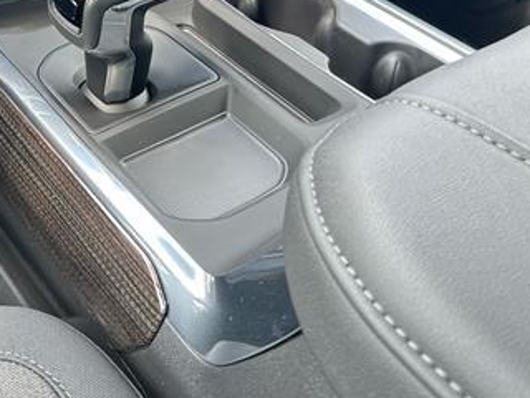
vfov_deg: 26.6
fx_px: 796
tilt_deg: -31.8
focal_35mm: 52
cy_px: 5
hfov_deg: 35.9
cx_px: 126
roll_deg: -1.6
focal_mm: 5.7
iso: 100
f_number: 1.5
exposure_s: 1/121
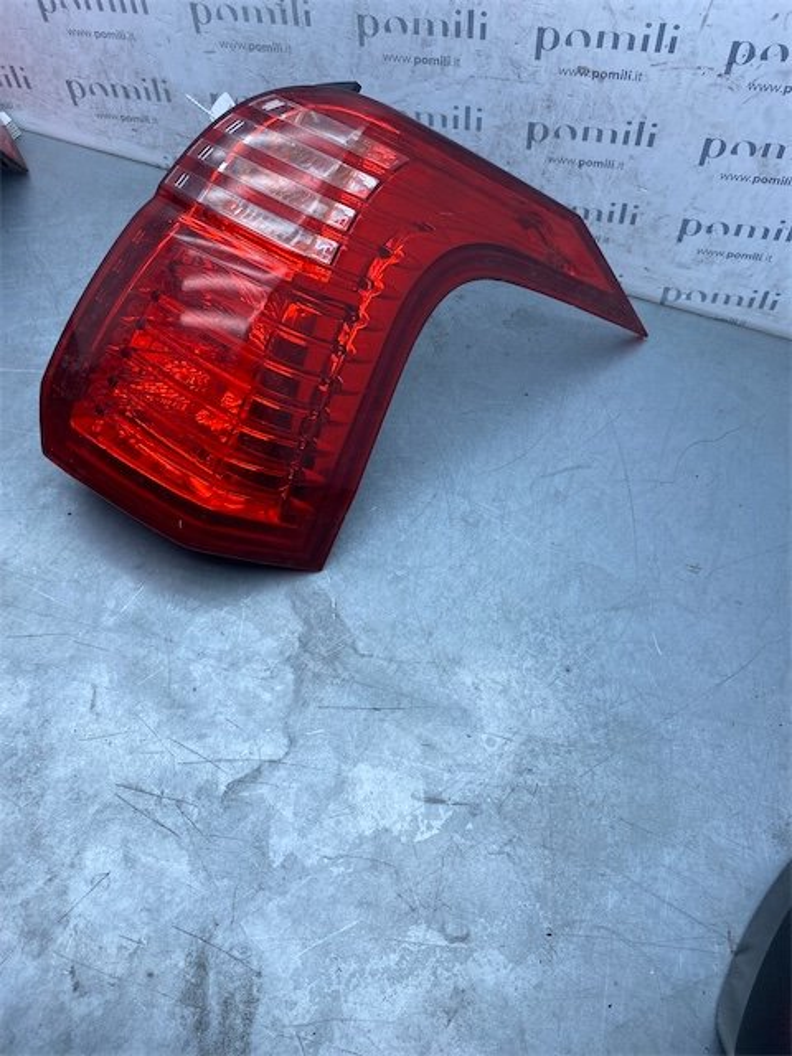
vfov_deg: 67.3
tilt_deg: -56.7
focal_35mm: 26
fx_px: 793
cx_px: 396
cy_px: 528
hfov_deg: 53.1
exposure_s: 1/810
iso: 32
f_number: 1.8
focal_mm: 4.25
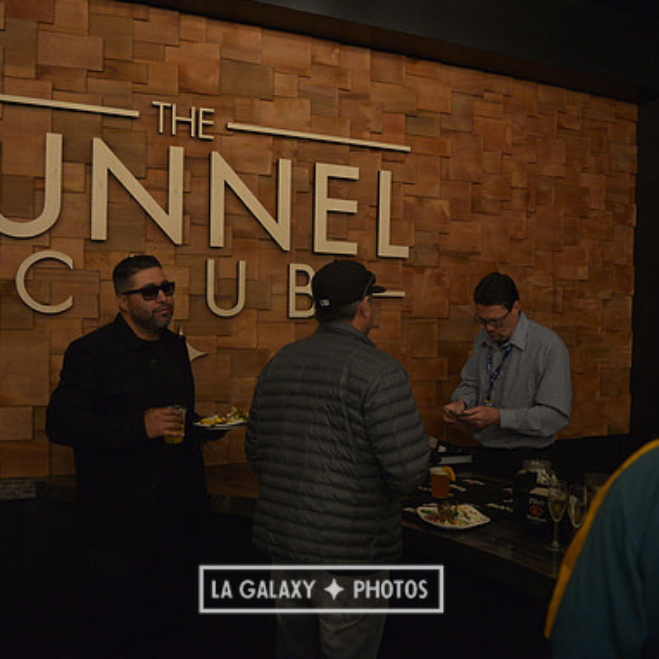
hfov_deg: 52.5
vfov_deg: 52.5
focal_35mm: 31
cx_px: 321
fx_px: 668
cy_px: 330
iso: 1600
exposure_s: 1/400
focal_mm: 24
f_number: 2.8
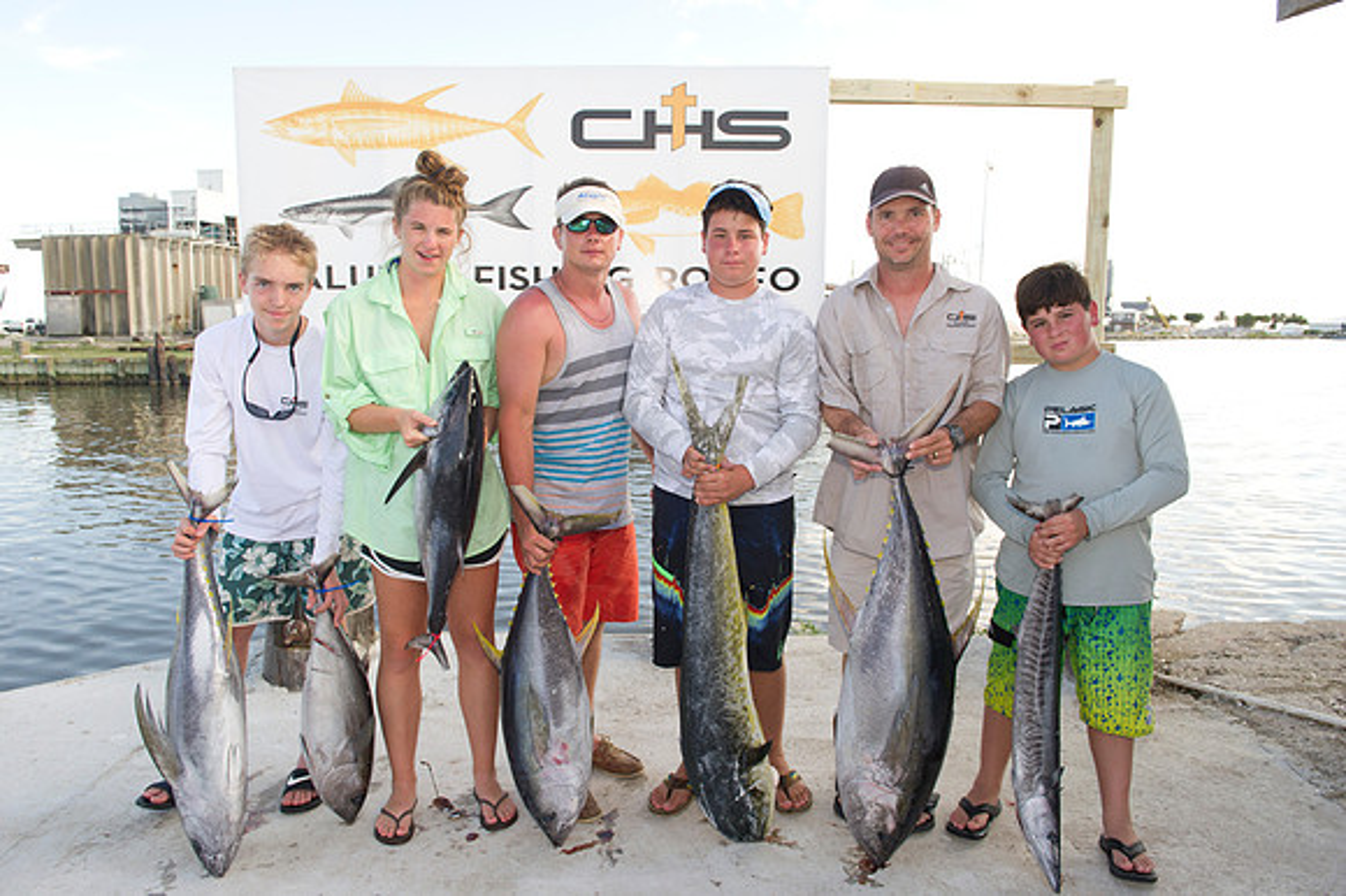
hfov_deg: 69.4
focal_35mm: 26
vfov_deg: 49.5
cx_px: 673
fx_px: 972
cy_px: 448
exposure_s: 1/200
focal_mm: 26
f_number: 8
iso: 400
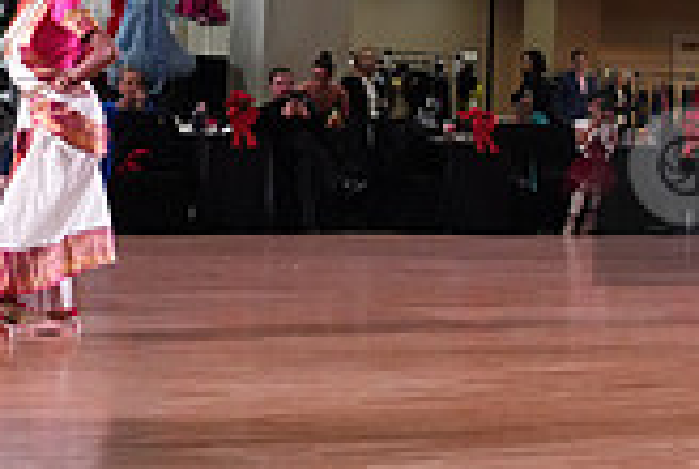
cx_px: 1057
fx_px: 2334
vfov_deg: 11.5
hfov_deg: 15.6
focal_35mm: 120
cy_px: 173
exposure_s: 1/320
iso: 5000
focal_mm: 34
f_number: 5.6
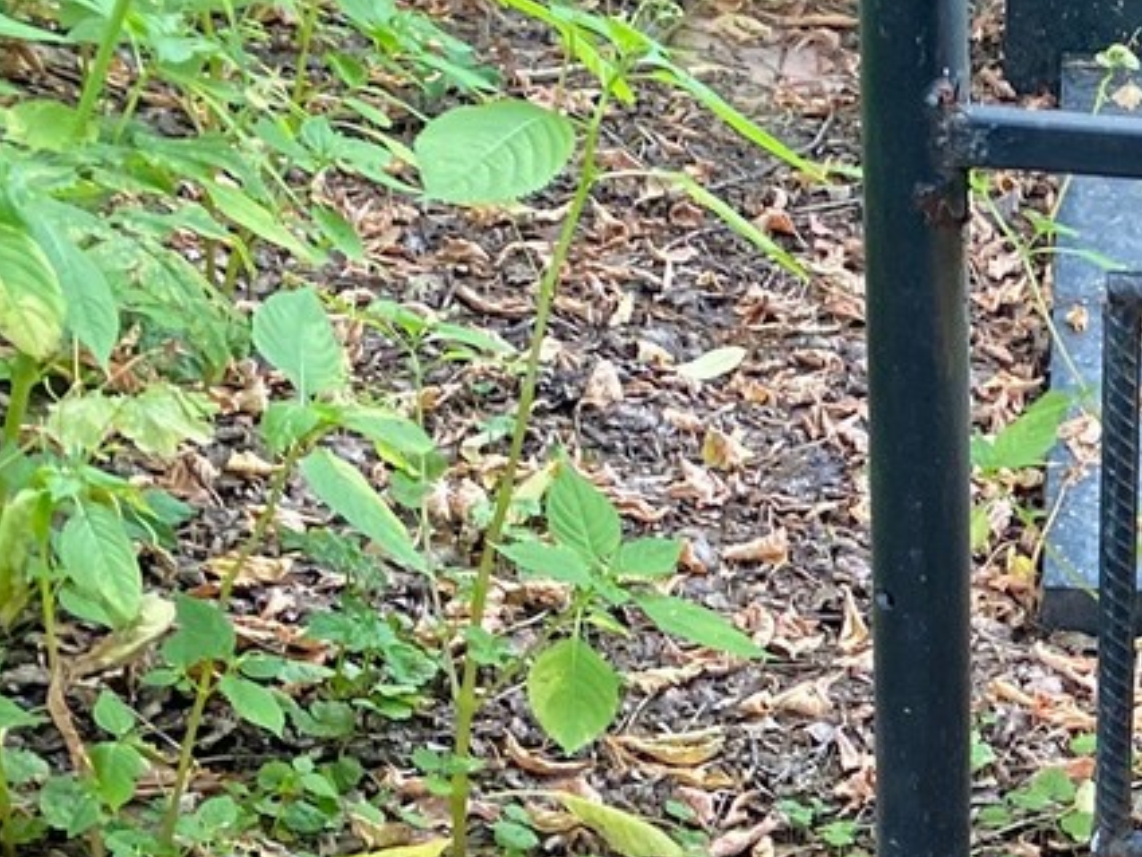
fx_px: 2904
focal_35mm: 88
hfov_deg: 18.5
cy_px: 758
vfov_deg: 16.6
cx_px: 1919
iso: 125
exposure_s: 1/101
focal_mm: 4.25
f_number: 1.8
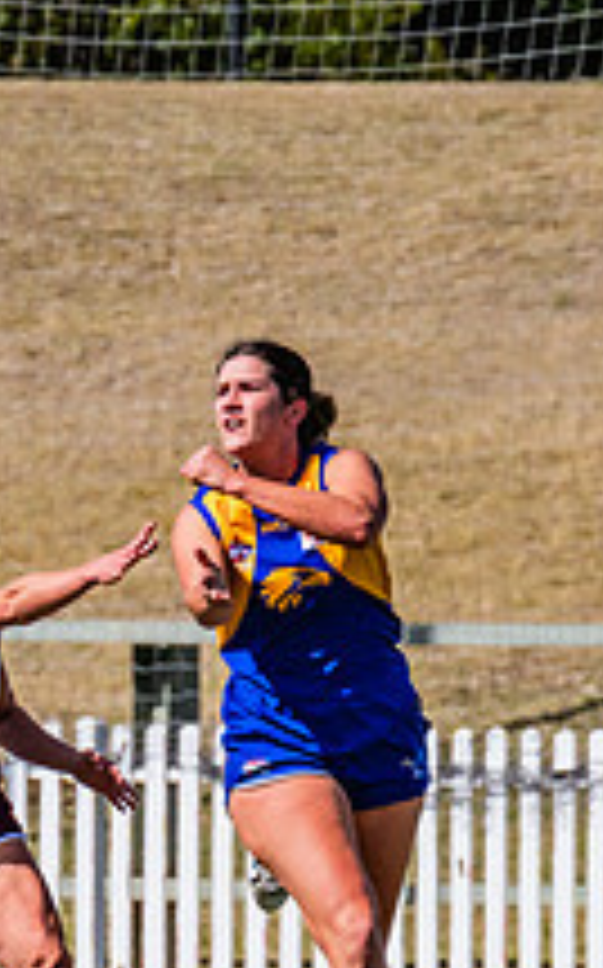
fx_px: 38045
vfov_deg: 1.5
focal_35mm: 1444
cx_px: 279
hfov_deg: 0.9
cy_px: 801
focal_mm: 420
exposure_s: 1/1600
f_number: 13
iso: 800
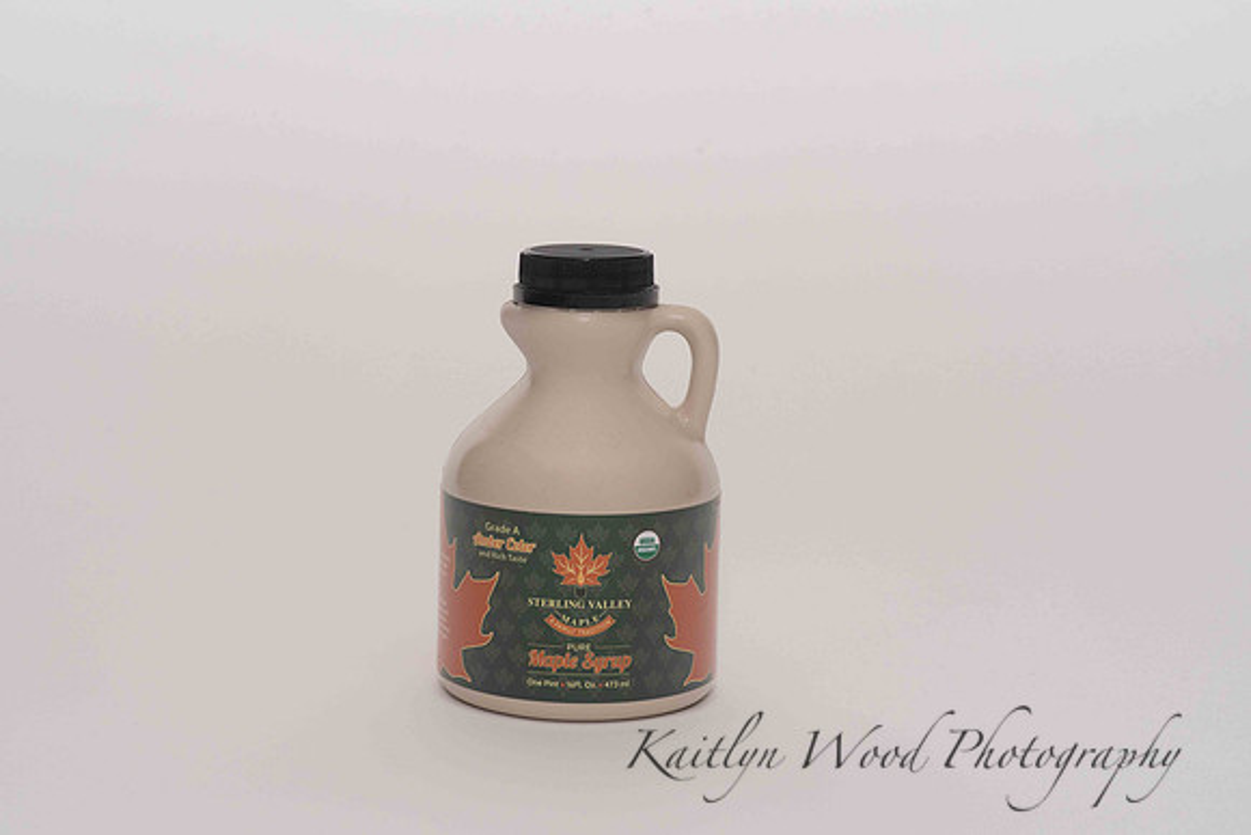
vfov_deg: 16.1
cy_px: 418
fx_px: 2954
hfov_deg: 23.9
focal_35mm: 85
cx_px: 626
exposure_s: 1/100
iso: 400
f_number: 13
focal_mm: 85
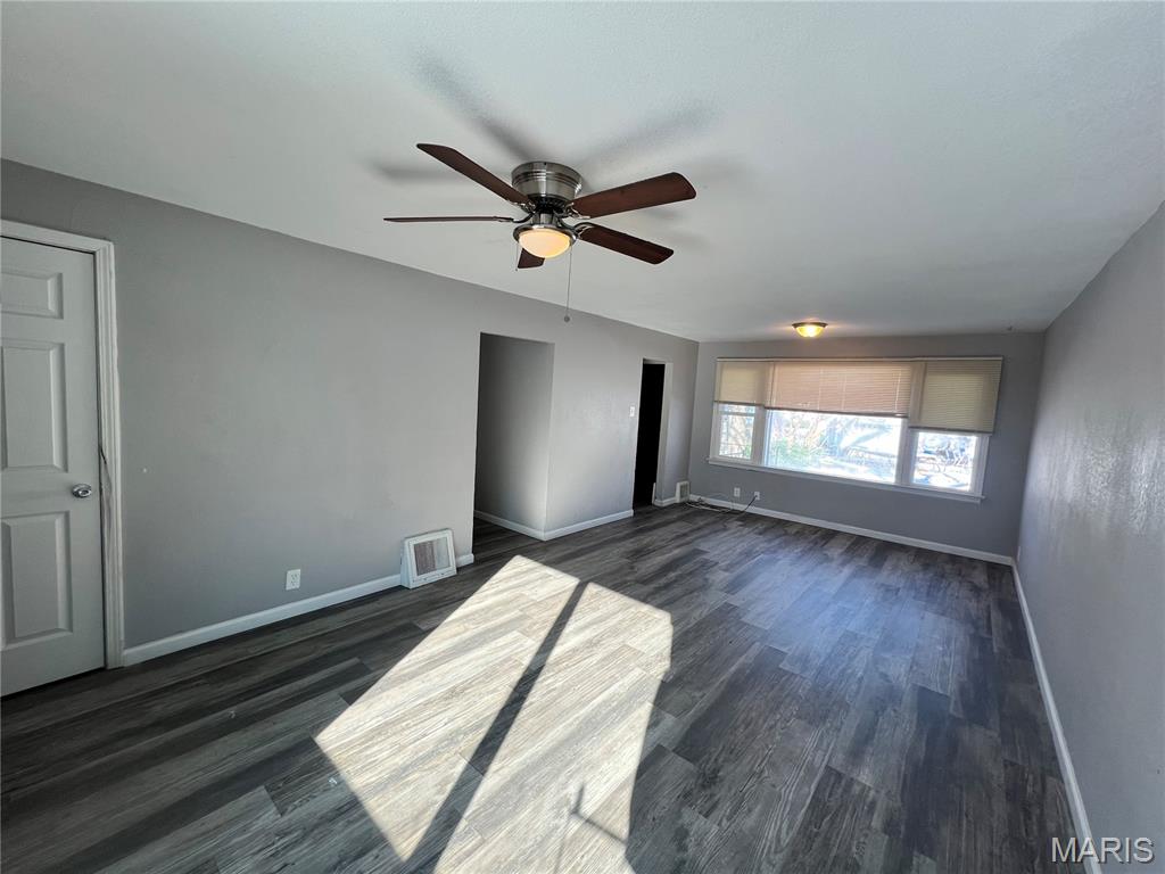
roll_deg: -4.1
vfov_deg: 89.9
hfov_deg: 106.2
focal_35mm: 13
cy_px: 437
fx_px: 438
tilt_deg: -6.2
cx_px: 582
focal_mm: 1.57
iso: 40
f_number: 1.8
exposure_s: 1/120
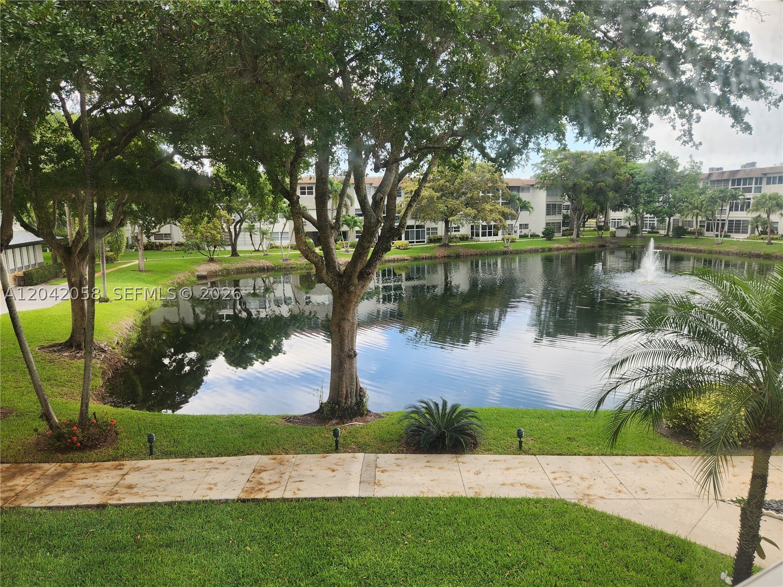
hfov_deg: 73.9
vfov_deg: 58.9
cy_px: 294
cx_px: 392
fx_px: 520
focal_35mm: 23
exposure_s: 1/253
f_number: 1.8
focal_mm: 5.4
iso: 20
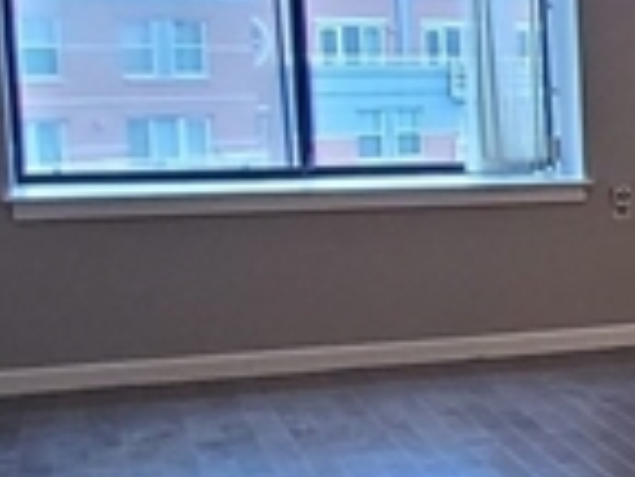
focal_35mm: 92
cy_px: 210
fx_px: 1689
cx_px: 1664
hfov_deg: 13.2
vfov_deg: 16.1
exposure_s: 1/29
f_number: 2.2
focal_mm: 2.2
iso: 320
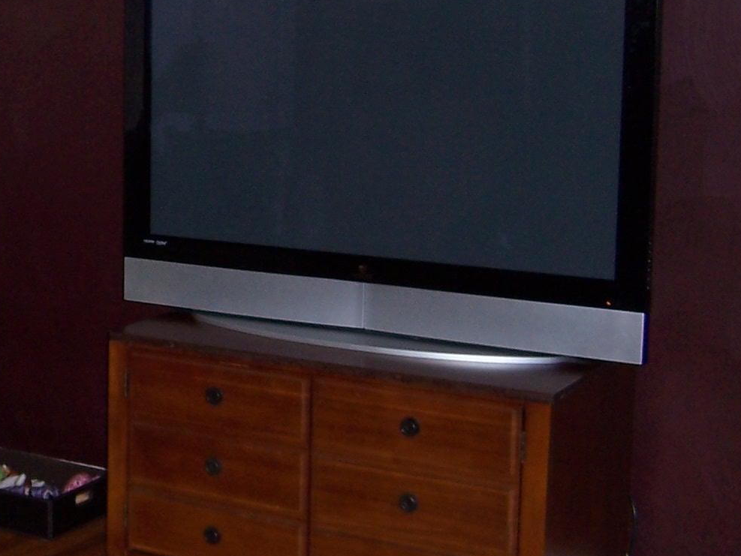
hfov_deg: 23.8
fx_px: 1649
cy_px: 171
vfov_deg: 19.1
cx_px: -59
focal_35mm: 77
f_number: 2.8
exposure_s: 1/60
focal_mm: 5.5
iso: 80
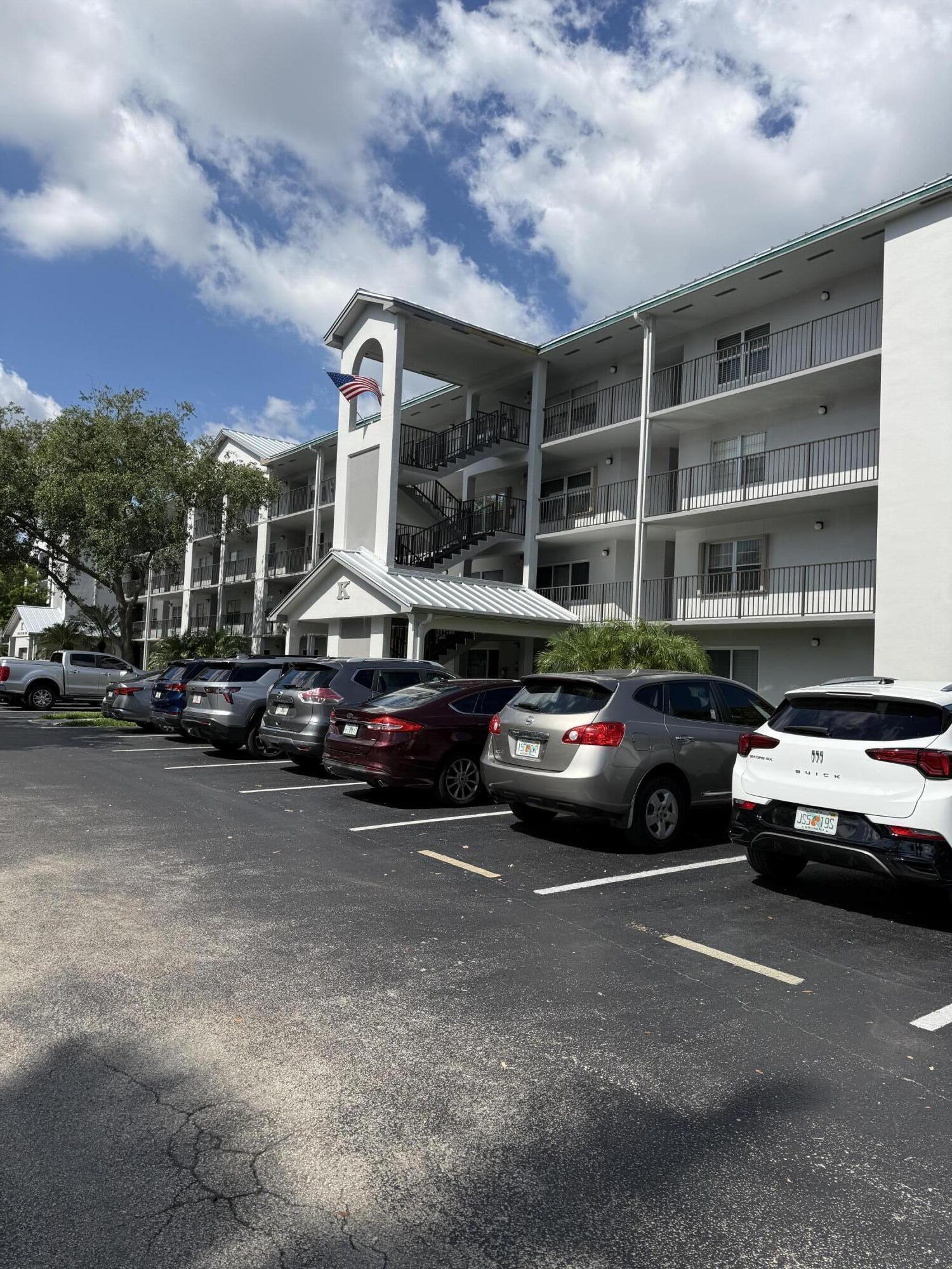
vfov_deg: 71.6
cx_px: 476
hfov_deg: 56.8
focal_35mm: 24
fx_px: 880
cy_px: 634
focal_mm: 6.76
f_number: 1.78
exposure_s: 1/5319
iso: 80
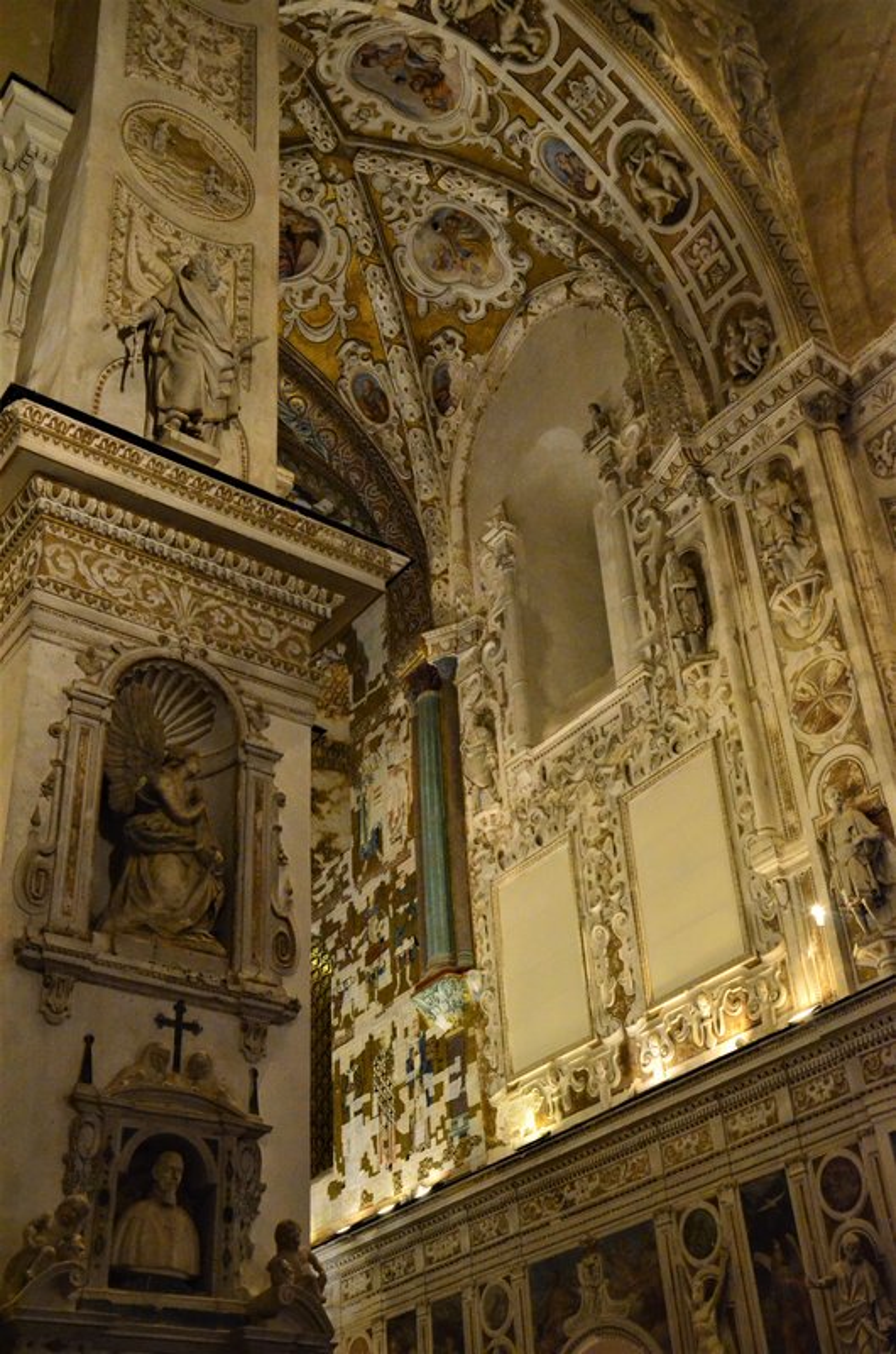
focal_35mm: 39
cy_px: 677
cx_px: 448
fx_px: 1462
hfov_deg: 34.1
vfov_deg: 49.6
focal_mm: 26
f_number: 7.1
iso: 6400
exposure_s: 1/40
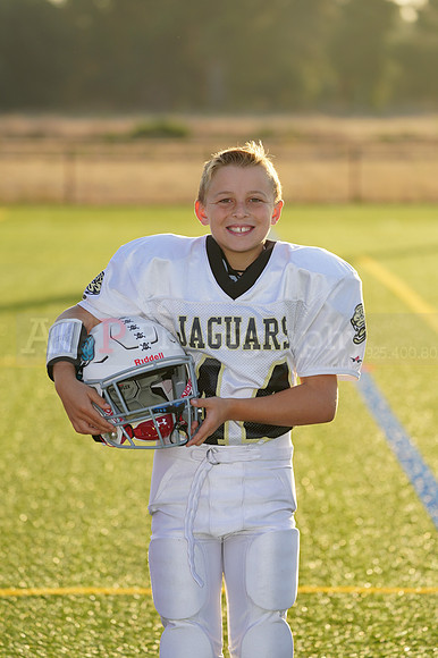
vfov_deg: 10.3
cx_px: 219
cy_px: 329
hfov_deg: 6.9
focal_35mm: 200
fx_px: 3654
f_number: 5.6
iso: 100
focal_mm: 200
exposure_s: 1/250
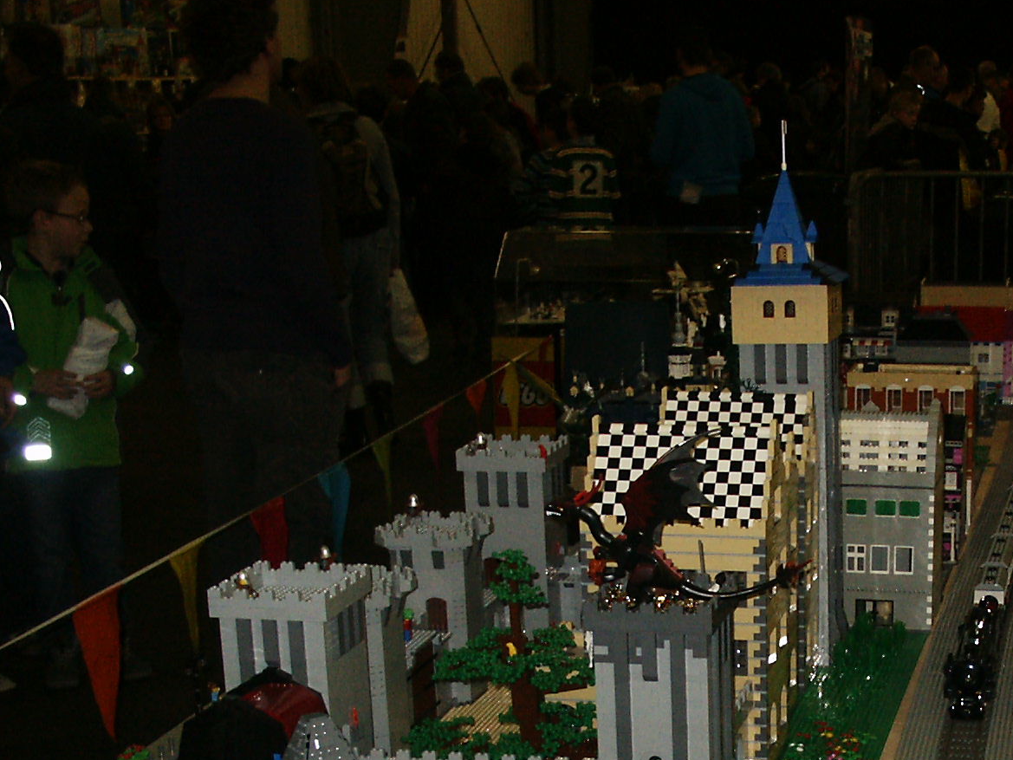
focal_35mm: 68
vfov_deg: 21.1
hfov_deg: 28.1
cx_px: 776
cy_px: 705
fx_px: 1990
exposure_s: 1/45
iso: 200
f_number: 3
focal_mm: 7.18
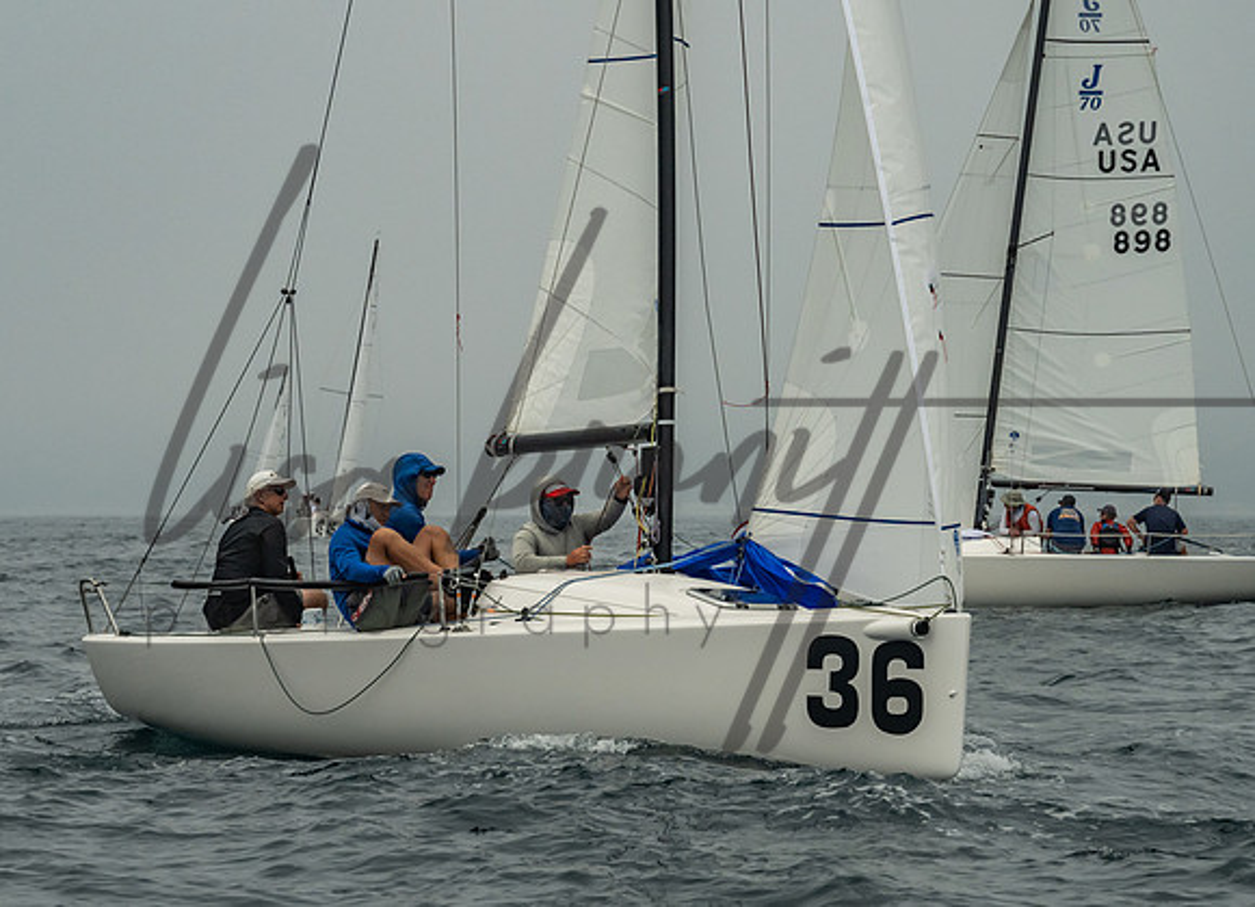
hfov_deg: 11.6
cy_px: 393
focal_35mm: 172
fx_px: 6172
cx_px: 522
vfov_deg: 8.4
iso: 800
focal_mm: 125
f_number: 9
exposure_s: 1/3200
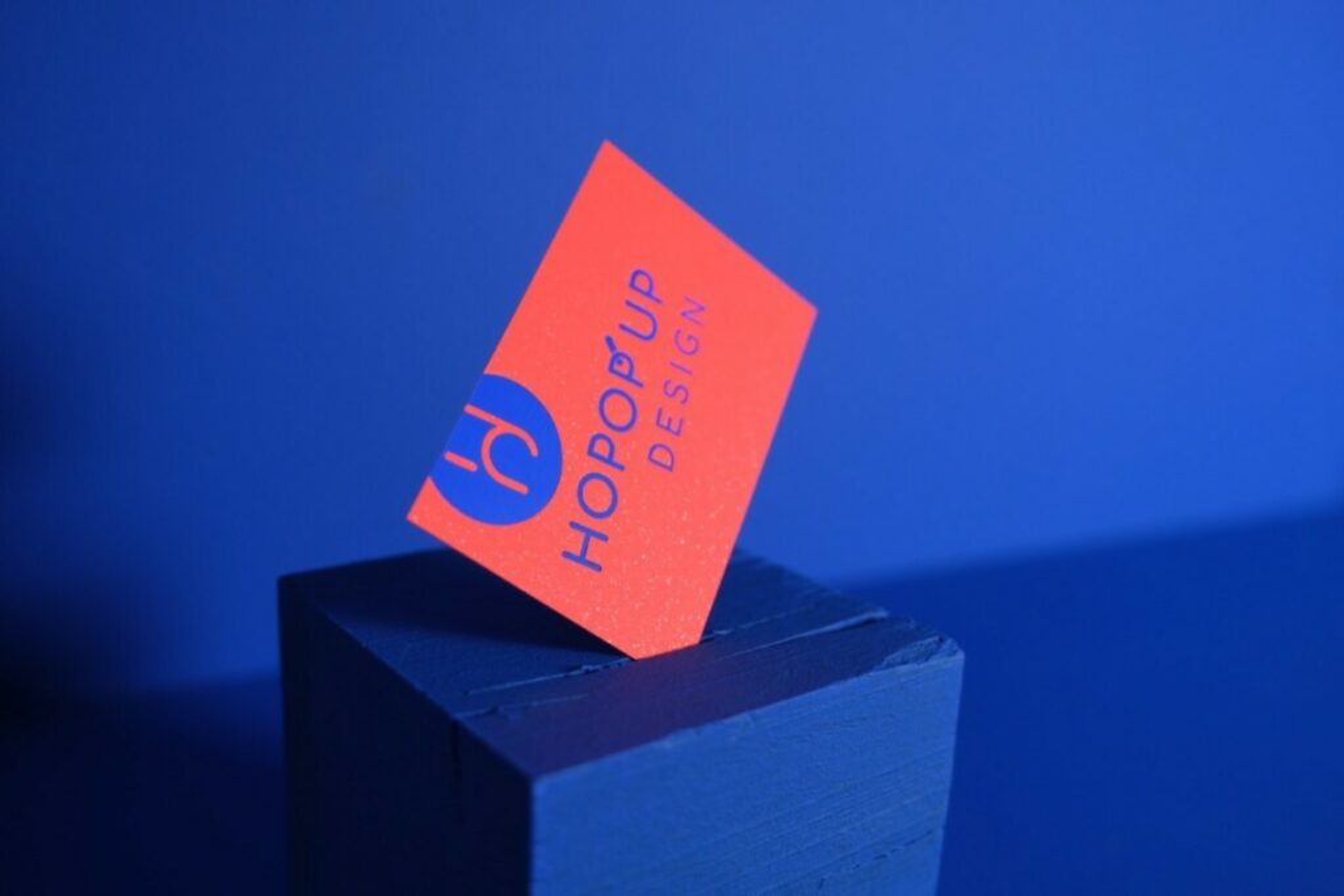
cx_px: 672
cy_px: 448
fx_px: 1195
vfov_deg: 41.1
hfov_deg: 58.7
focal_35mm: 32
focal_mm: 21.3
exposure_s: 1/45
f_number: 2.8
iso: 400
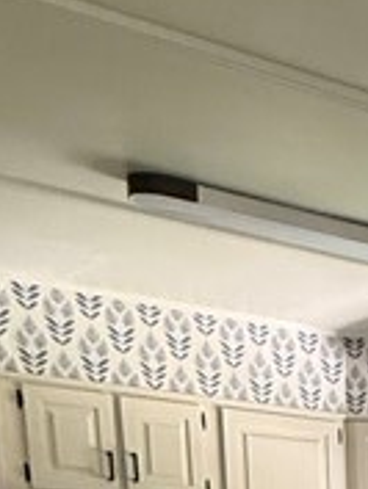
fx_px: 1147
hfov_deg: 16.1
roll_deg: -2.7
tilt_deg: -16.1
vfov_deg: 18.0
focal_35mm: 81
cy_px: 934
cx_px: 609
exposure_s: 1/72
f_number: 2.2
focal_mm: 2.22
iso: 320
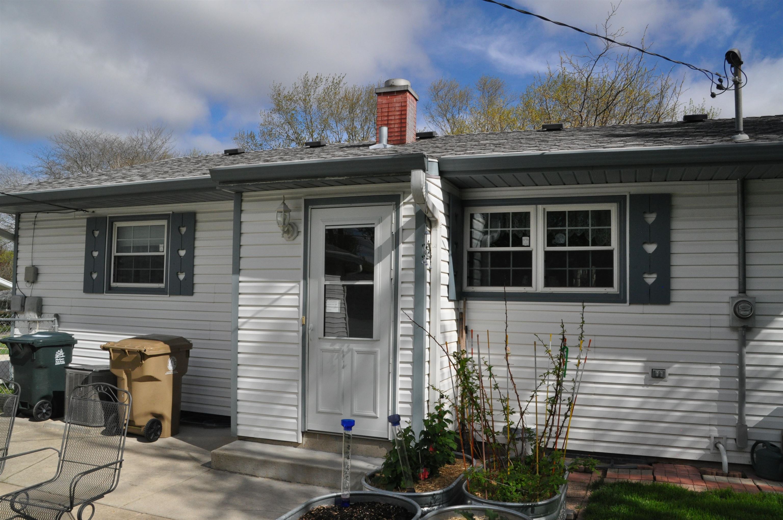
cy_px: 260
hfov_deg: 67.4
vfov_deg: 47.8
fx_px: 586
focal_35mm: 27
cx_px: 392
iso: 800
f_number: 14
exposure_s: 1/800
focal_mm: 18
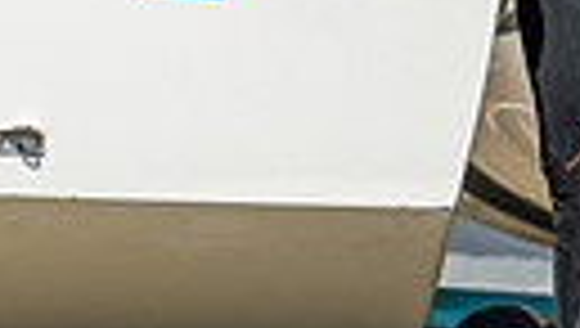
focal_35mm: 658
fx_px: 10134
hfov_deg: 3.3
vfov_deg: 1.8
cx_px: 495
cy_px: -452
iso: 250
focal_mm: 140
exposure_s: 1/200
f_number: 10
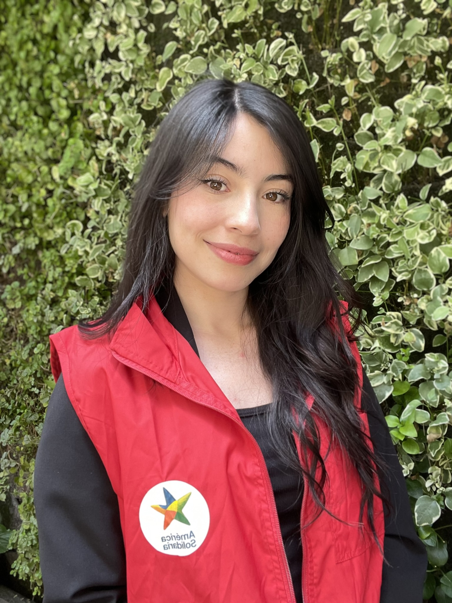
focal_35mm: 30
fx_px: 522
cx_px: 226
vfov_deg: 60.0
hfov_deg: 46.8
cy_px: 302
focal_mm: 2.71
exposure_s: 1/121
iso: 64
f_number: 2.2
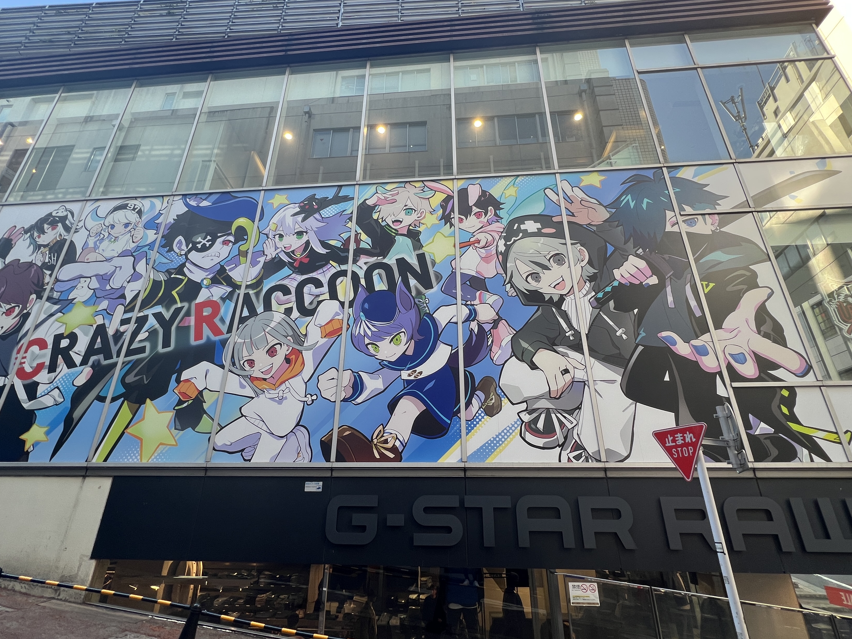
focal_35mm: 16
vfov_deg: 78.1
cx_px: 423
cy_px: 326
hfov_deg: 94.5
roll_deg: -1.6
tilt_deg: +23.9
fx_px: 394
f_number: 1.8
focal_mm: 1.57
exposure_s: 1/99
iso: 32
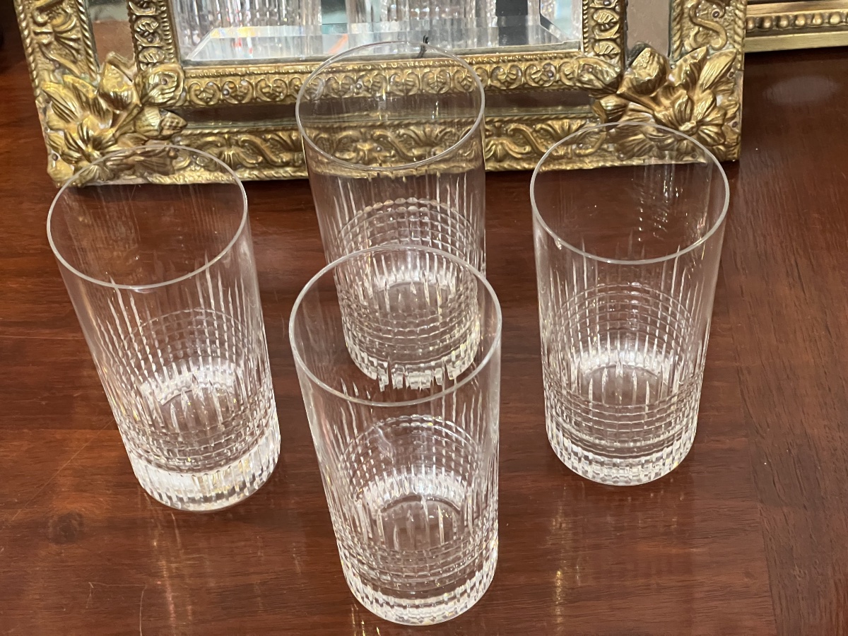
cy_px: 318
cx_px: 424
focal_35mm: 77
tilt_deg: -48.3
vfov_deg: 19.1
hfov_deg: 25.3
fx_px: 1886
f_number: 2.8
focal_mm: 9
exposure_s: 1/34
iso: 640
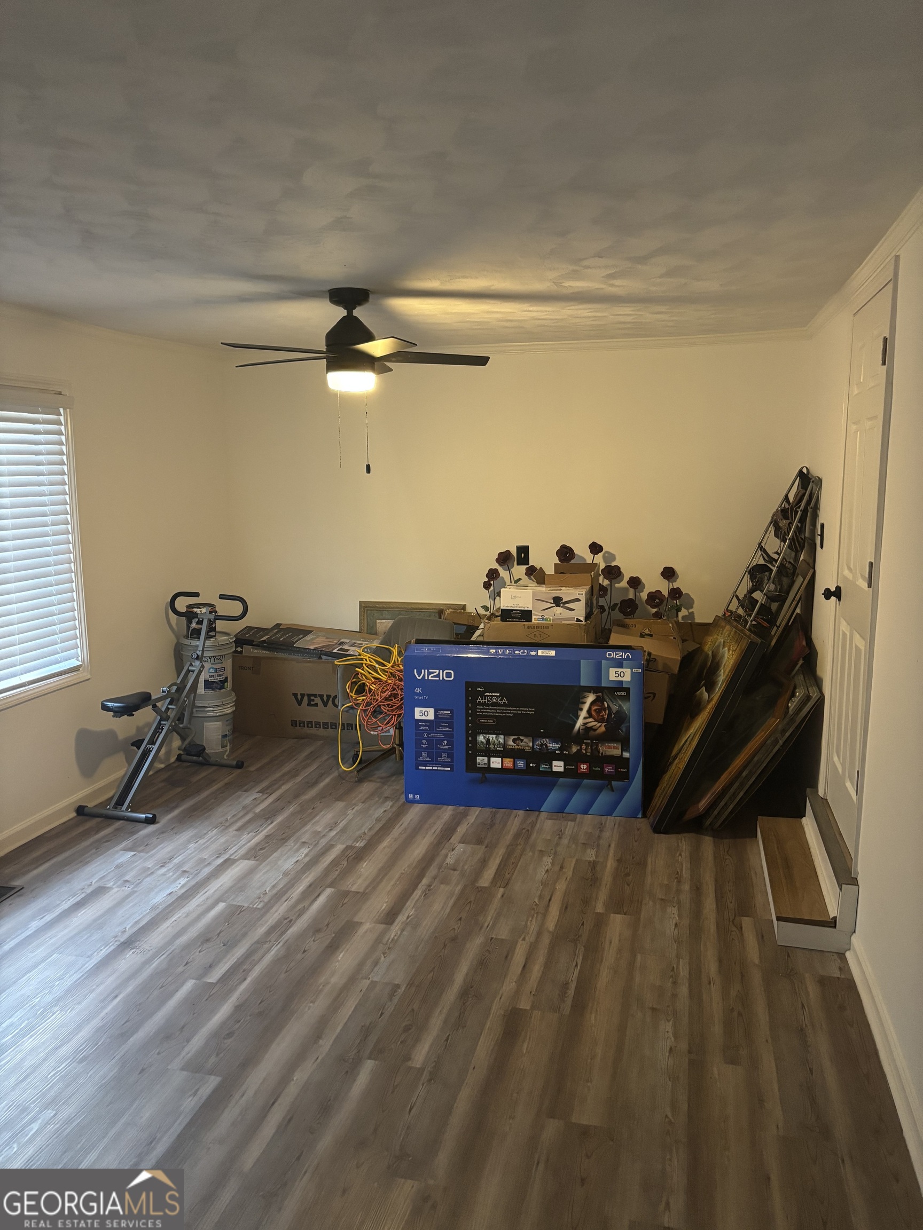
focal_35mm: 26
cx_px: 462
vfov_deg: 67.3
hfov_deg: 53.1
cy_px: 615
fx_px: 924
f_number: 1.6
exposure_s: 1/30
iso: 500
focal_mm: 5.96
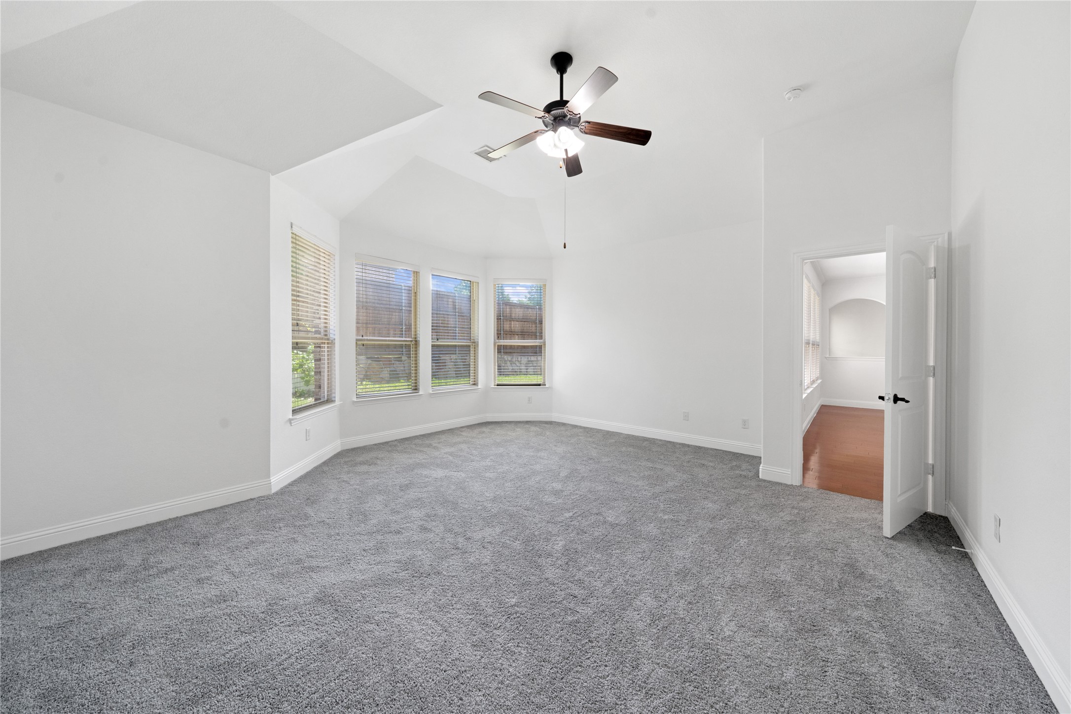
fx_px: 357
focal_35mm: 12
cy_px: 357
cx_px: 536
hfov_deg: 112.6
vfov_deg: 90.0
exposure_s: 1/400
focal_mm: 12
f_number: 9
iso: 800
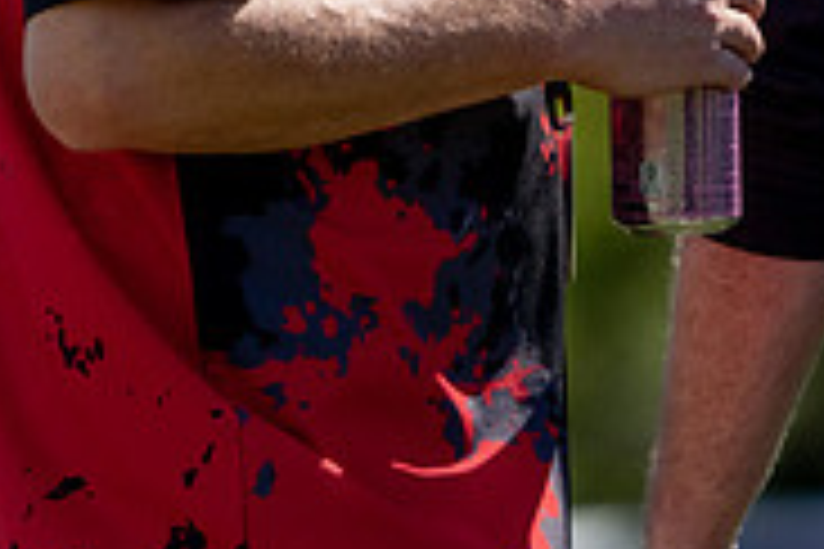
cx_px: 430
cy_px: -356
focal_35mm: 1519
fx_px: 34766
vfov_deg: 0.9
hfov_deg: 1.4
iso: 320
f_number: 5.6
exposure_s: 1/1250
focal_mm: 400
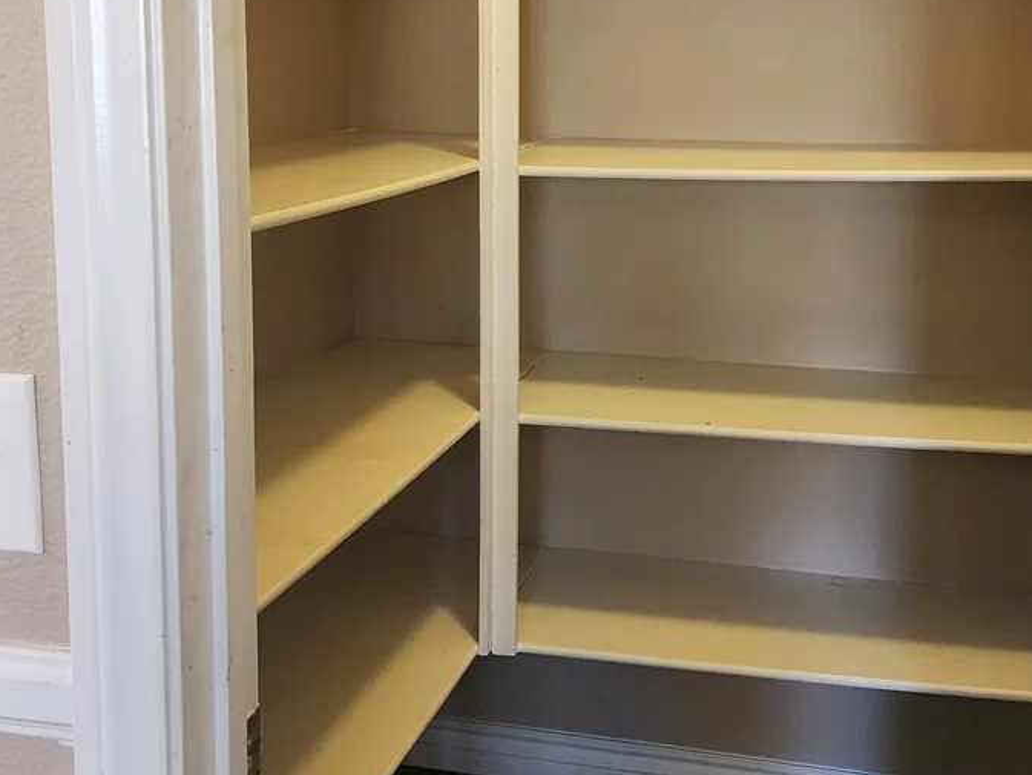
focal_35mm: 35
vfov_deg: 40.1
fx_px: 1044
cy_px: 249
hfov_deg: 52.6
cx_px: 537
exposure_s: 1/120
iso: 1000
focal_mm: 6.4
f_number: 1.8
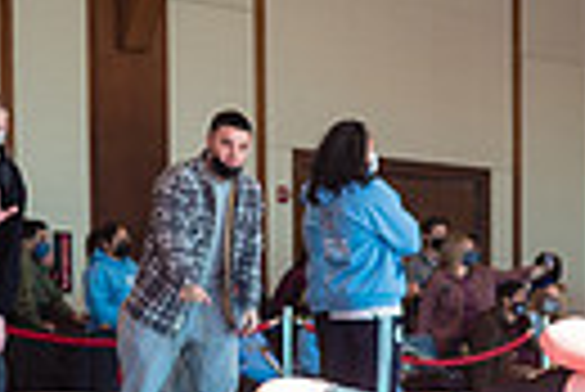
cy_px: 579
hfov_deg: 12.1
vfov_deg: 8.2
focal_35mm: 164
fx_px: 2668
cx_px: 765
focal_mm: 35
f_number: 2.8
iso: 400
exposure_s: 1/400
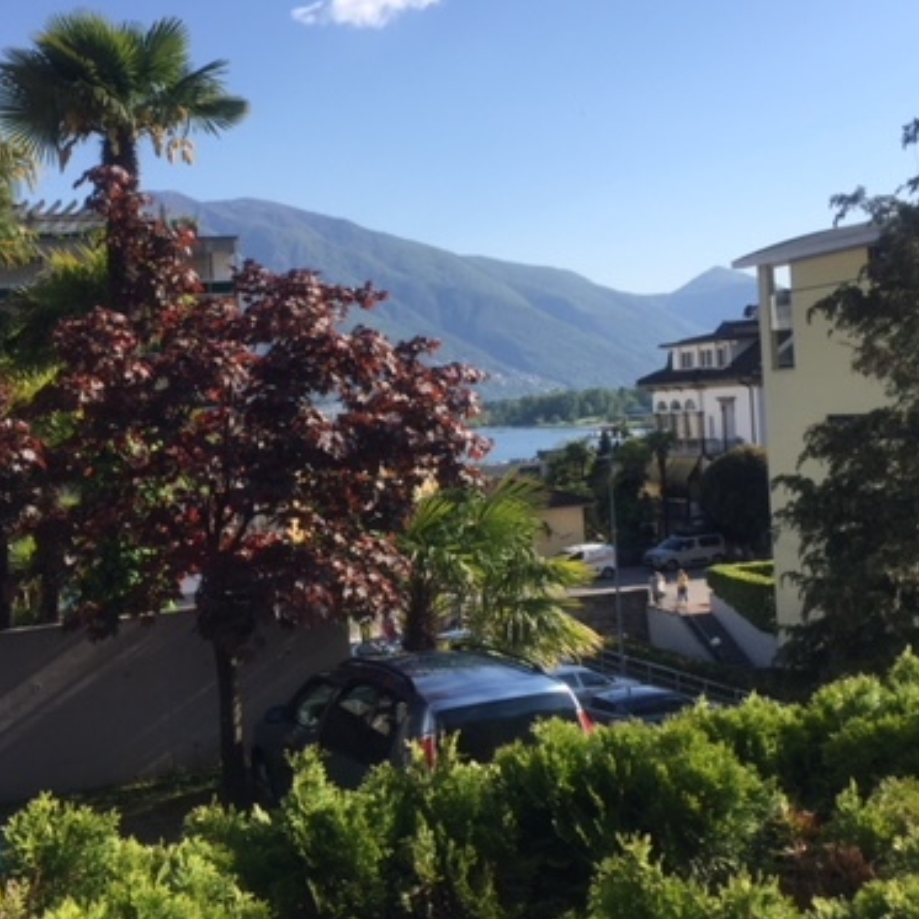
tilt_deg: -3.6
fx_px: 1322
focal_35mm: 44
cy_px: 488
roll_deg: +4.6
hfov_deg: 38.0
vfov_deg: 38.3
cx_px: 330
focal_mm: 4.15
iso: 32
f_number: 2.2
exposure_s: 1/1412
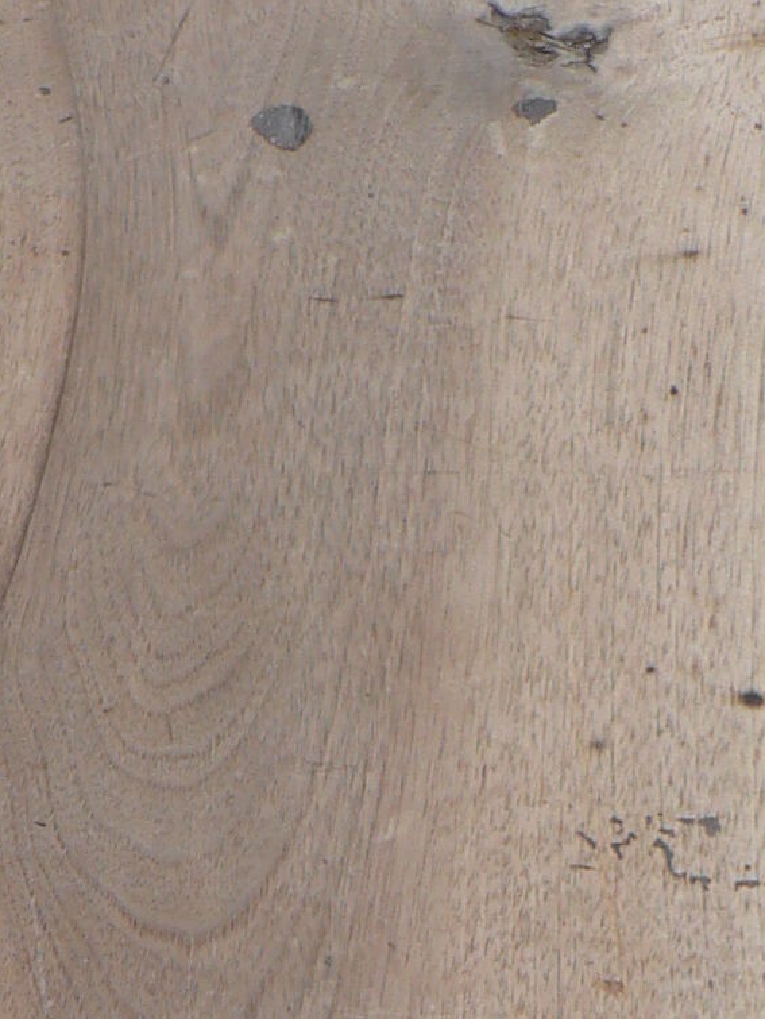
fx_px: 3592
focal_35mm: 122
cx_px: 1
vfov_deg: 15.8
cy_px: 1057
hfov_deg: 12.0
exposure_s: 1/500
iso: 80
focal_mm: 6
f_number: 3.6
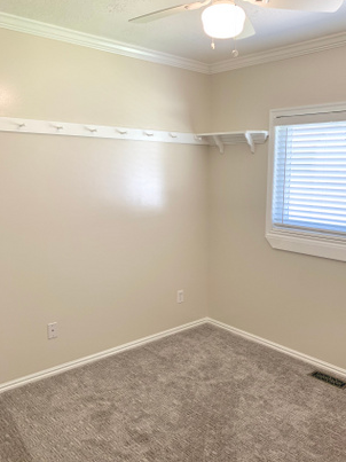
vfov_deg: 58.3
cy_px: 242
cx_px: 204
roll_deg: -0.9
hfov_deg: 45.2
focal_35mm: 31
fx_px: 413
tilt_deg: -10.3
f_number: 1.8
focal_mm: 4.25
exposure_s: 1/60
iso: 64
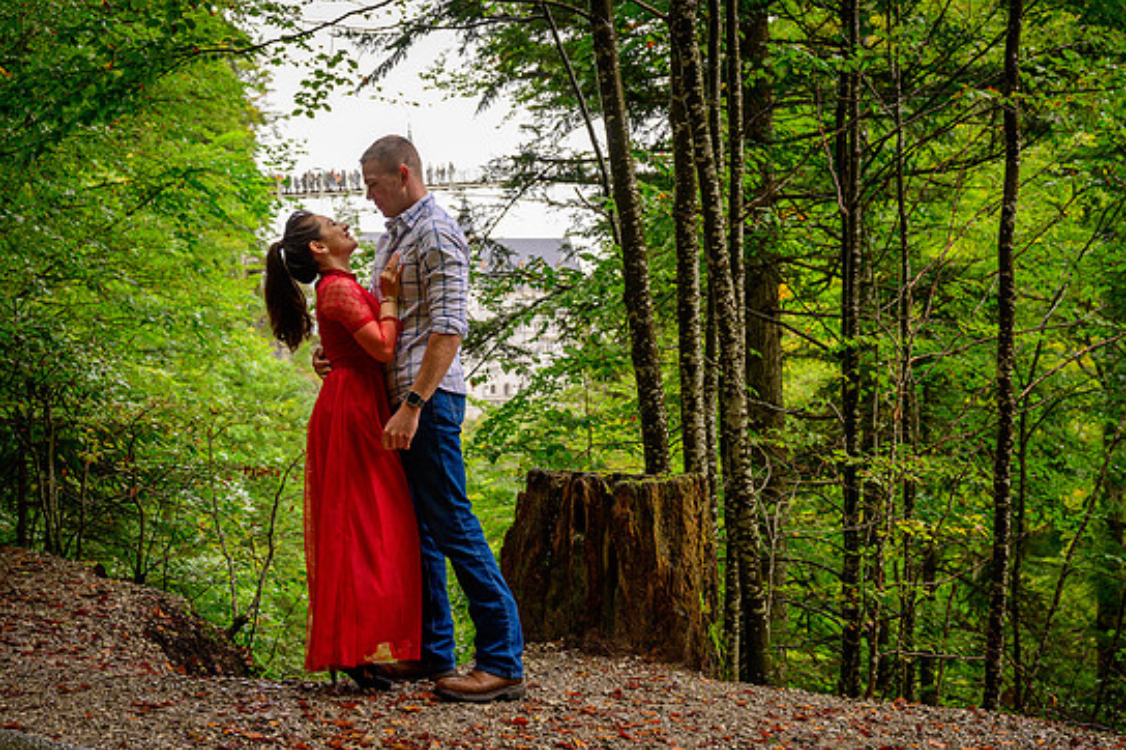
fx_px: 1532
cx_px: 567
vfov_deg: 27.5
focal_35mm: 49
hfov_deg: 40.4
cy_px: 394
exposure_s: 1/200
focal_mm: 46
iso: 400
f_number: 4.5
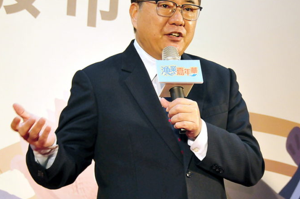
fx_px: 1348
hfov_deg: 12.7
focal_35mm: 162
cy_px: 97
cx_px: 208
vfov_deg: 8.5
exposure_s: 1/200
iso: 1600
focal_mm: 70
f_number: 5
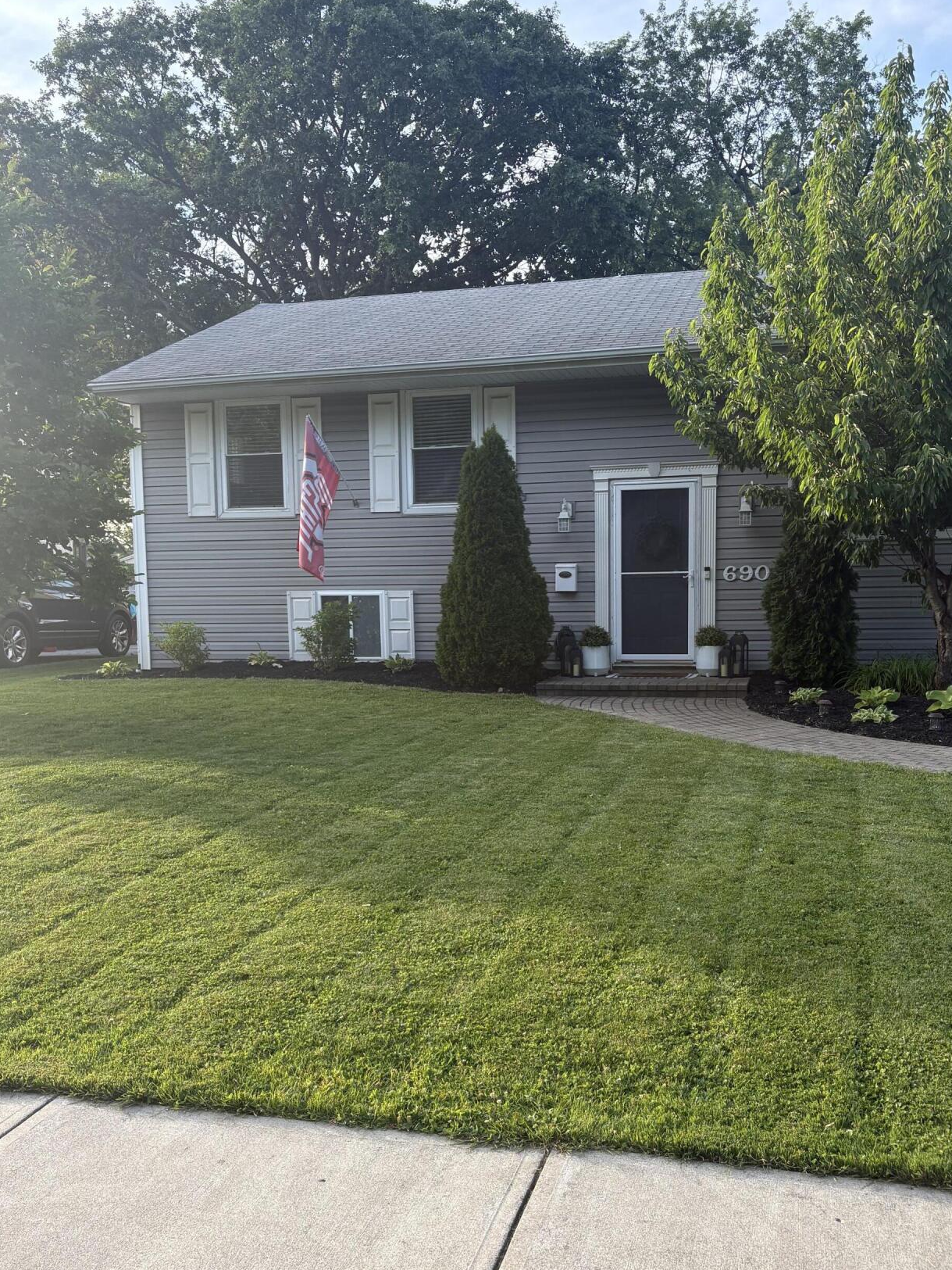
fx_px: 1173
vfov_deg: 56.7
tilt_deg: -4.9
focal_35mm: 32
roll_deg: +0.2
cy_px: 709
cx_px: 521
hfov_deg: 44.1
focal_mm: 5.96
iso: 64
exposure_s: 1/482
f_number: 1.6
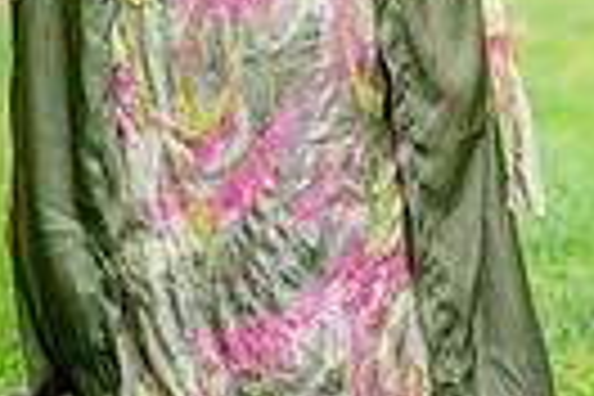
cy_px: -315
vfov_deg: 4.7
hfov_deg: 7.1
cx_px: 234
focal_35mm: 289
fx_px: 4768
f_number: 1.4
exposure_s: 1/640
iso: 100
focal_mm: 85
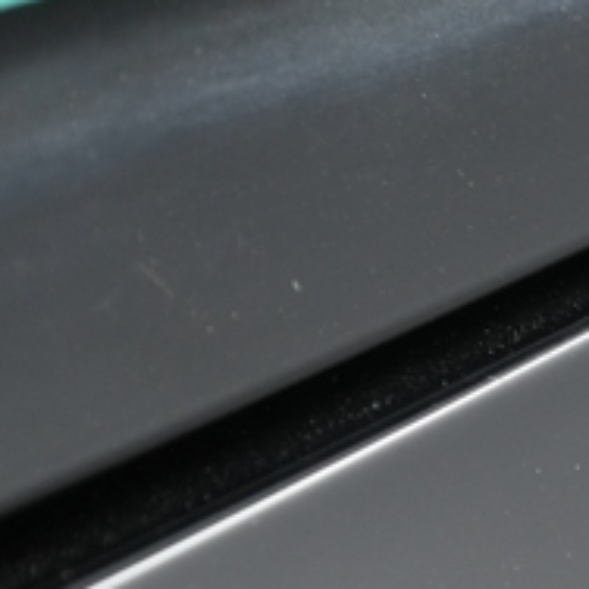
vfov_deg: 20.8
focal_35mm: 81
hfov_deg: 18.0
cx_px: 987
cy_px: 567
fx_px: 1559
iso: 5000
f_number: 4.5
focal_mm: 28
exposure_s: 1/100
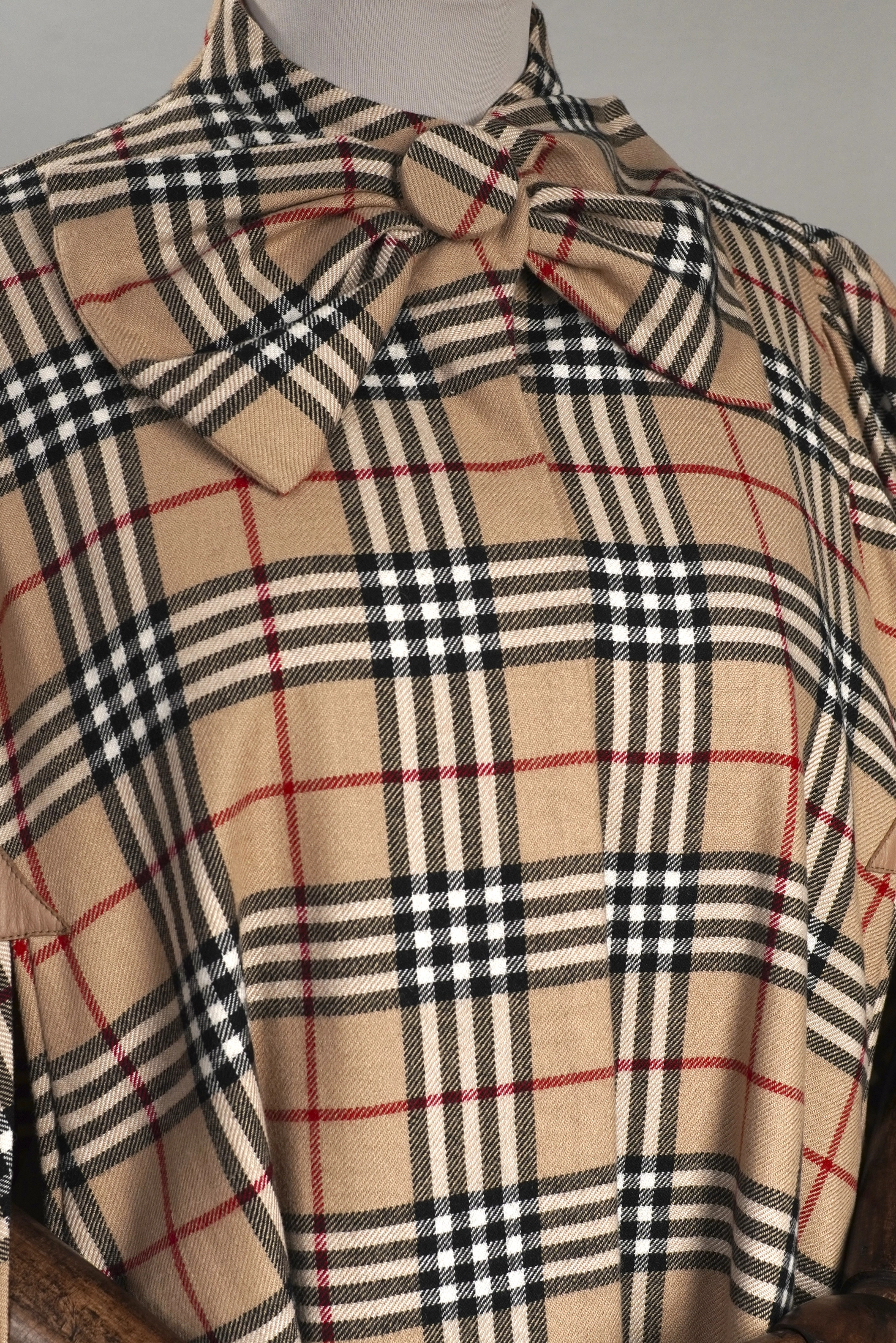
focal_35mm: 63
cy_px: 659
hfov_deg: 21.6
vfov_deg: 31.9
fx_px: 2351
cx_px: 471
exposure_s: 1/100
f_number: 6.3
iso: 400
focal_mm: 32
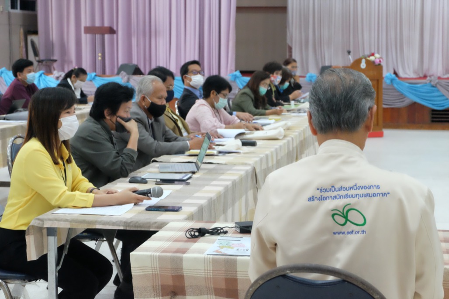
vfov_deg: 18.2
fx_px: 935
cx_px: 224
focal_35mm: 75
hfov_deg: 27.0
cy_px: 150
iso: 6400
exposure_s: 1/75
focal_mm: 50
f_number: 5.6
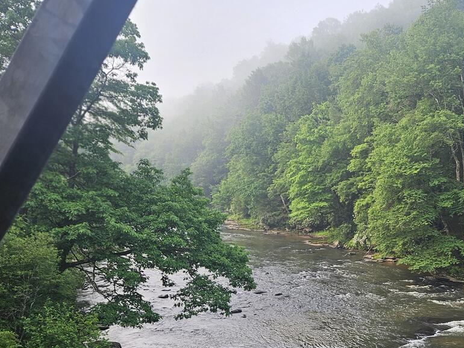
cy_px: 256
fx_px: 577
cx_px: 357
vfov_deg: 33.0
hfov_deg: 42.3
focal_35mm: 43
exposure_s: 1/120
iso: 32
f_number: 1.8
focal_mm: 5.4
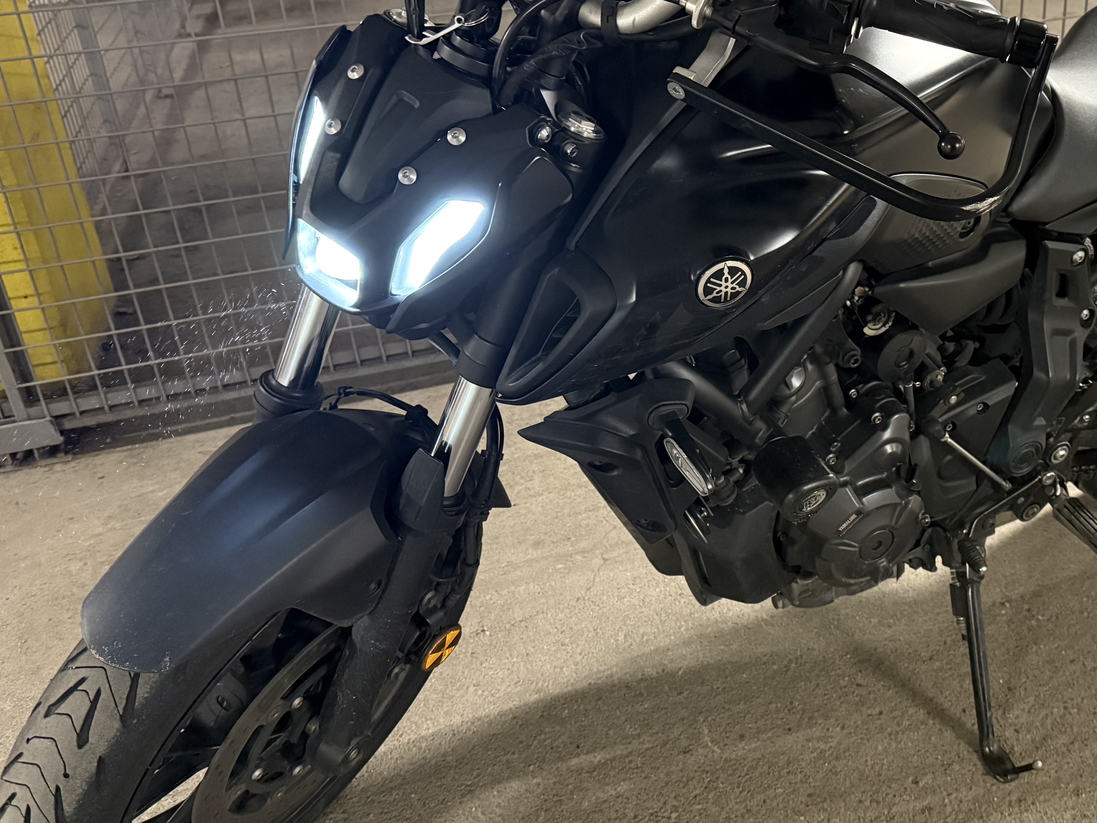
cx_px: 743
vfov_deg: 38.5
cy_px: 328
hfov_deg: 49.2
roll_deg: +2.1
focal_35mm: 37
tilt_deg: -26.9
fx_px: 1173
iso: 800
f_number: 1.78
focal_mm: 6.76
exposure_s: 1/33
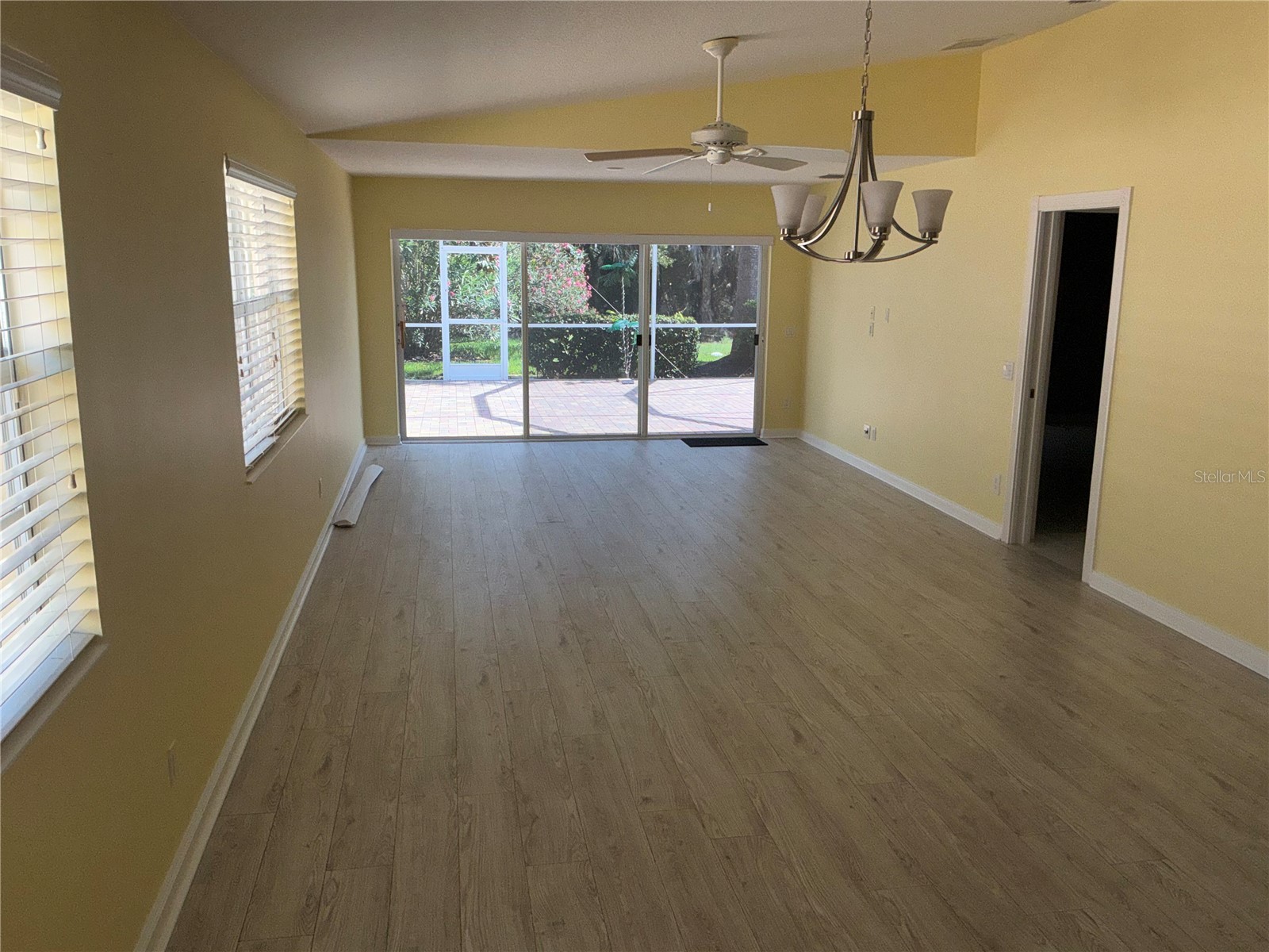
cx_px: 634
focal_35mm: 28
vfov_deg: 49.7
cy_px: 476
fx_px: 1026
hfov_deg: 63.4
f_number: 1.8
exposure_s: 1/428
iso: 16
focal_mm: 3
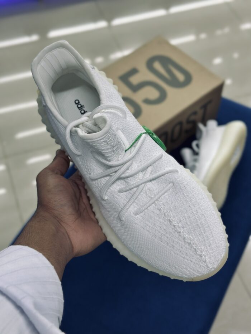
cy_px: 167
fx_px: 464
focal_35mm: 48
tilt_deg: -53.1
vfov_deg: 39.7
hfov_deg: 30.3
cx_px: 126
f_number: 1.78
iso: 64
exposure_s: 1/166
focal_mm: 6.86
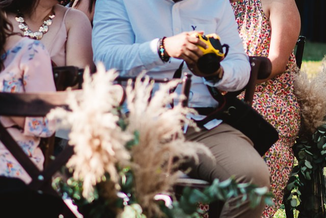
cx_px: 400
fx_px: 2473
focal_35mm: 273
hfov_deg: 7.5
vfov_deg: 5.0
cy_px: 58
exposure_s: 1/2000
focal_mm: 85
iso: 80
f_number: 2.5
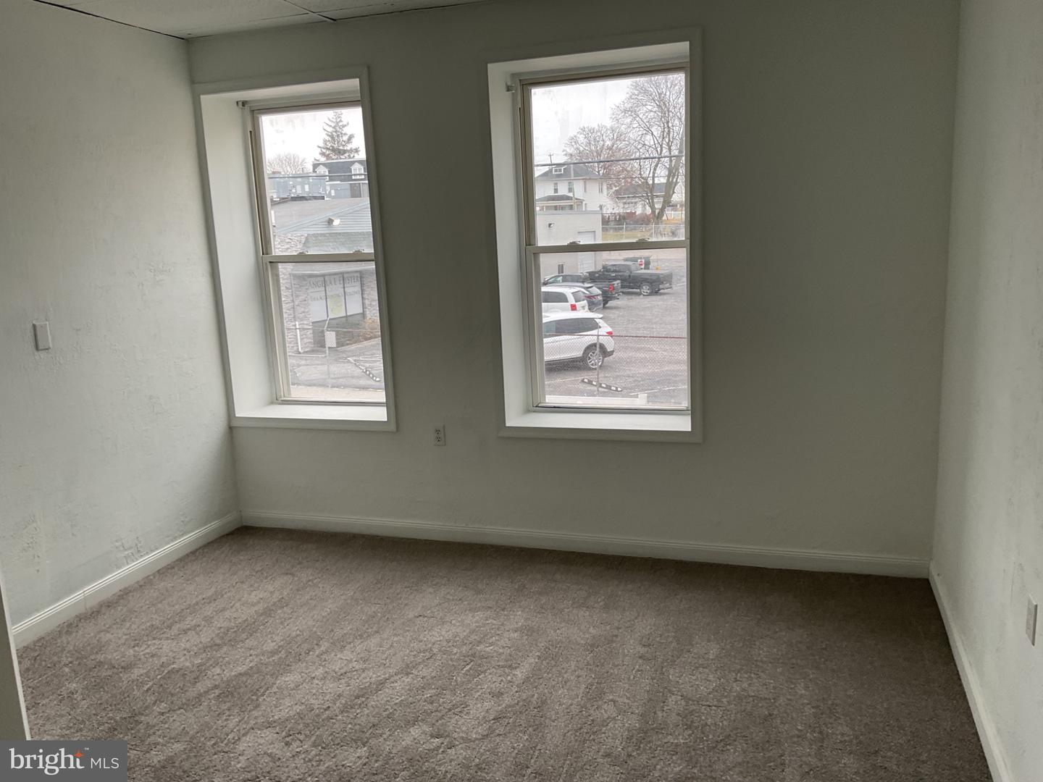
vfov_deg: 48.2
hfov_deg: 61.7
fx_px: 874
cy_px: 391
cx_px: 522
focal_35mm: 29
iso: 32
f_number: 1.8
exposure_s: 1/120
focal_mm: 3
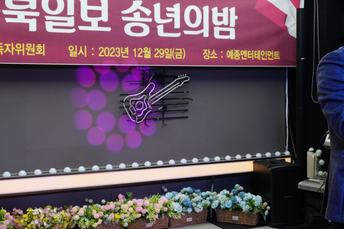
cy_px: 98
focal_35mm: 51
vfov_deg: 26.4
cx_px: 175
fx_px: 487
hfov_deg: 38.9
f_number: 5.6
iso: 640
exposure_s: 1/160
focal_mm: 27
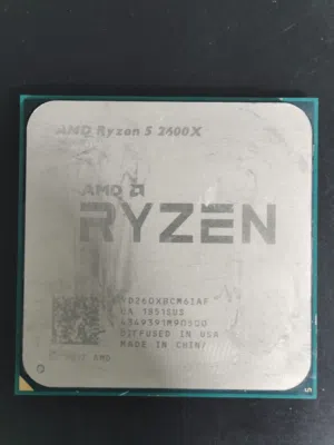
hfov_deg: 21.0
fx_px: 901
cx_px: 167
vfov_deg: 27.8
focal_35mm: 70
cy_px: 222
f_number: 2.55
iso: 839
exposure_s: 1/24
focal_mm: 13.3
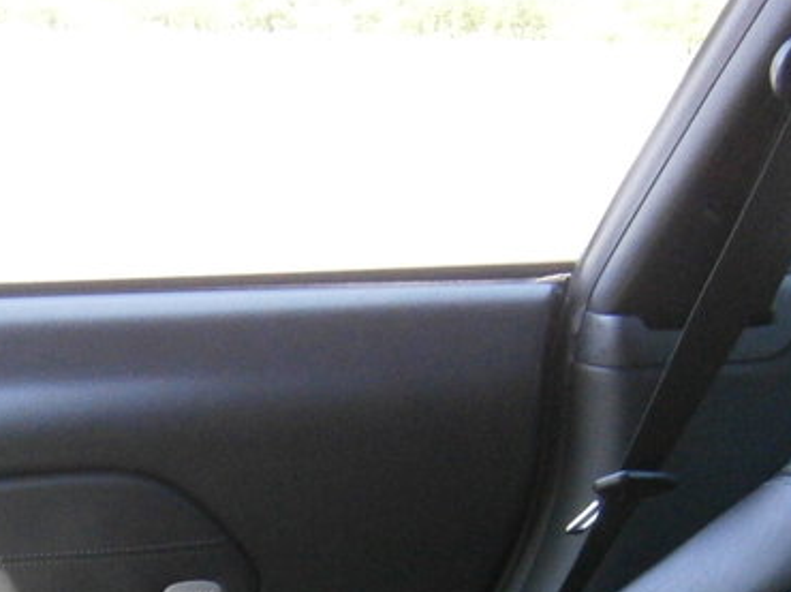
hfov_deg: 26.4
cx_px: 126
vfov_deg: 18.7
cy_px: 810
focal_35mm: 72
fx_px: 1644
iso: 400
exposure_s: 1/250
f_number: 2.8
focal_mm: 4.7
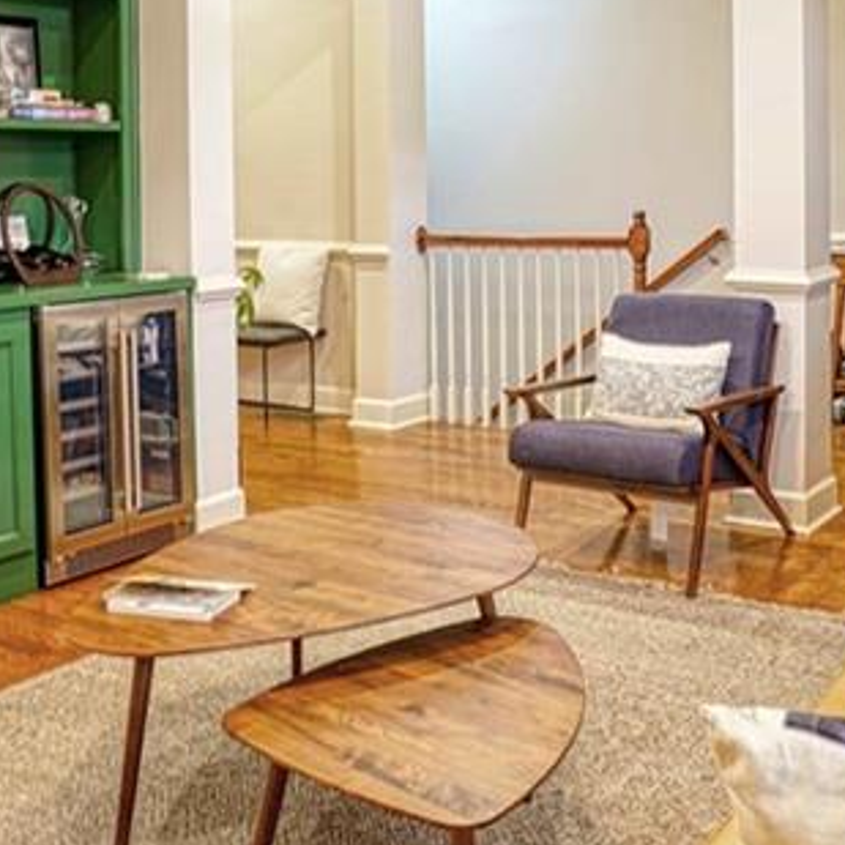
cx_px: 448
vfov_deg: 36.3
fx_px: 1243
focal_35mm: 45
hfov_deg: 37.5
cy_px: 167
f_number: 4.5
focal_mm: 16
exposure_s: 1/1.25
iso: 100
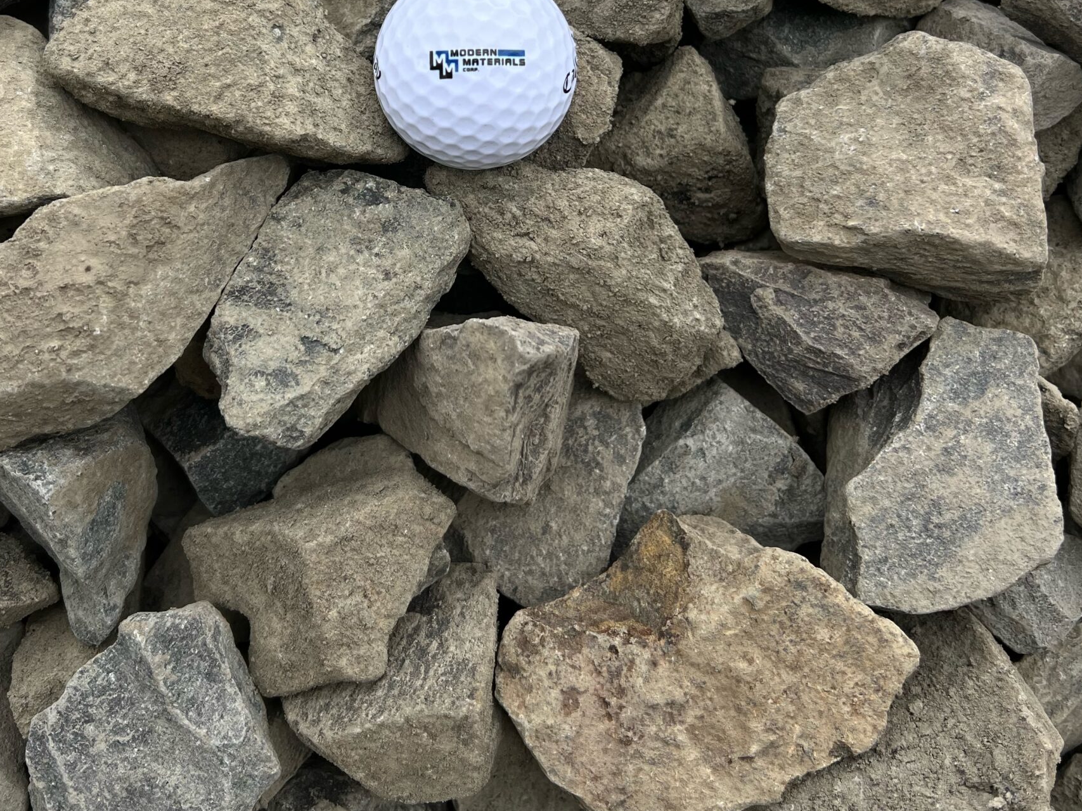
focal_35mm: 39
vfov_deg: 35.7
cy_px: 176
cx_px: 482
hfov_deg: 47.8
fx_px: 1219
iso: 50
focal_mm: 5.7
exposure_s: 1/1724
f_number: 1.5
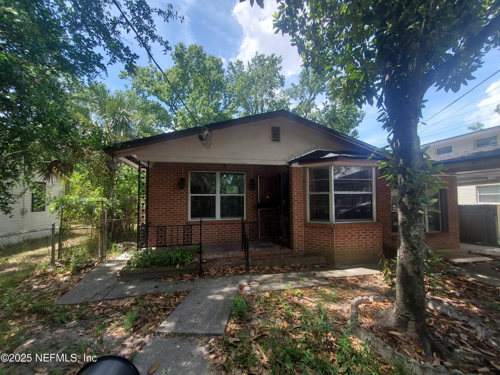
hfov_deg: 106.2
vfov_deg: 89.9
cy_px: 188
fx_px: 188
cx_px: 250
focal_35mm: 13
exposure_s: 1/384
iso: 50
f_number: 2.2
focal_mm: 1.8
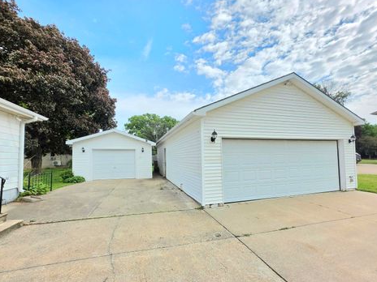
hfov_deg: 102.1
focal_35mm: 14
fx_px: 152
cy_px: 150
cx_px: 188
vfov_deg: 85.6
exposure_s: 1/2000
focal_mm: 2.2
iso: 40
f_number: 1.9
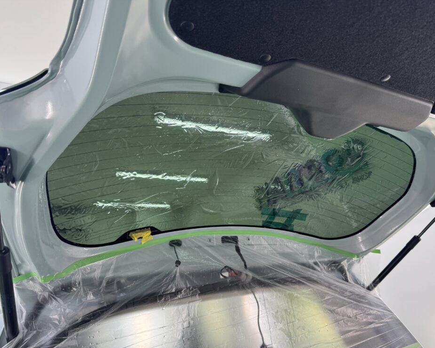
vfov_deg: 54.9
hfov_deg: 66.0
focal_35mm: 26
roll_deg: +5.8
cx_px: 233
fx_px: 335
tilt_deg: +15.8
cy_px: 180
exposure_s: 1/100
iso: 100
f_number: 1.78
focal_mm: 6.76
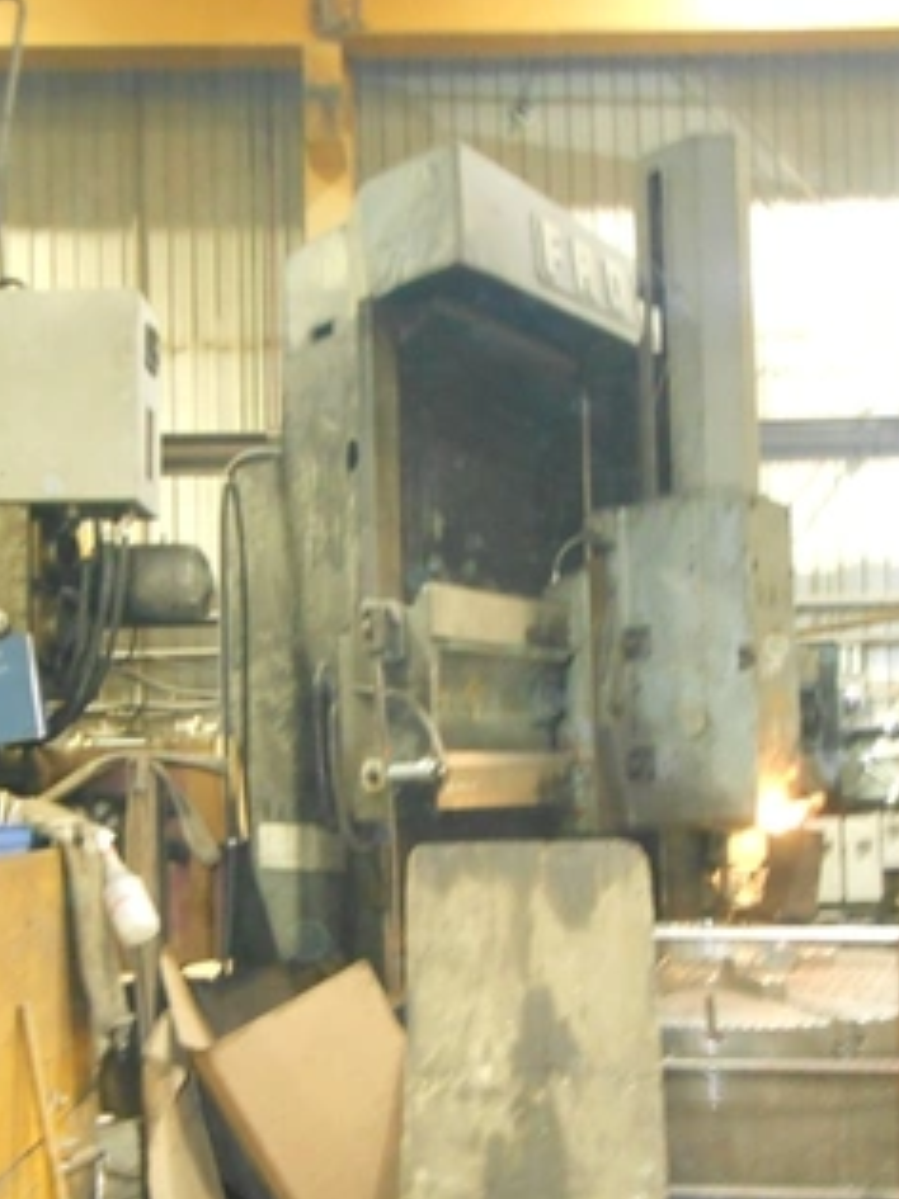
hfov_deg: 42.9
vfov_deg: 54.8
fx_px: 1143
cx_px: 461
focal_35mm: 33
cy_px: 746
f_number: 3.5
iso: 800
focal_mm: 4.6
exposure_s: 1/3
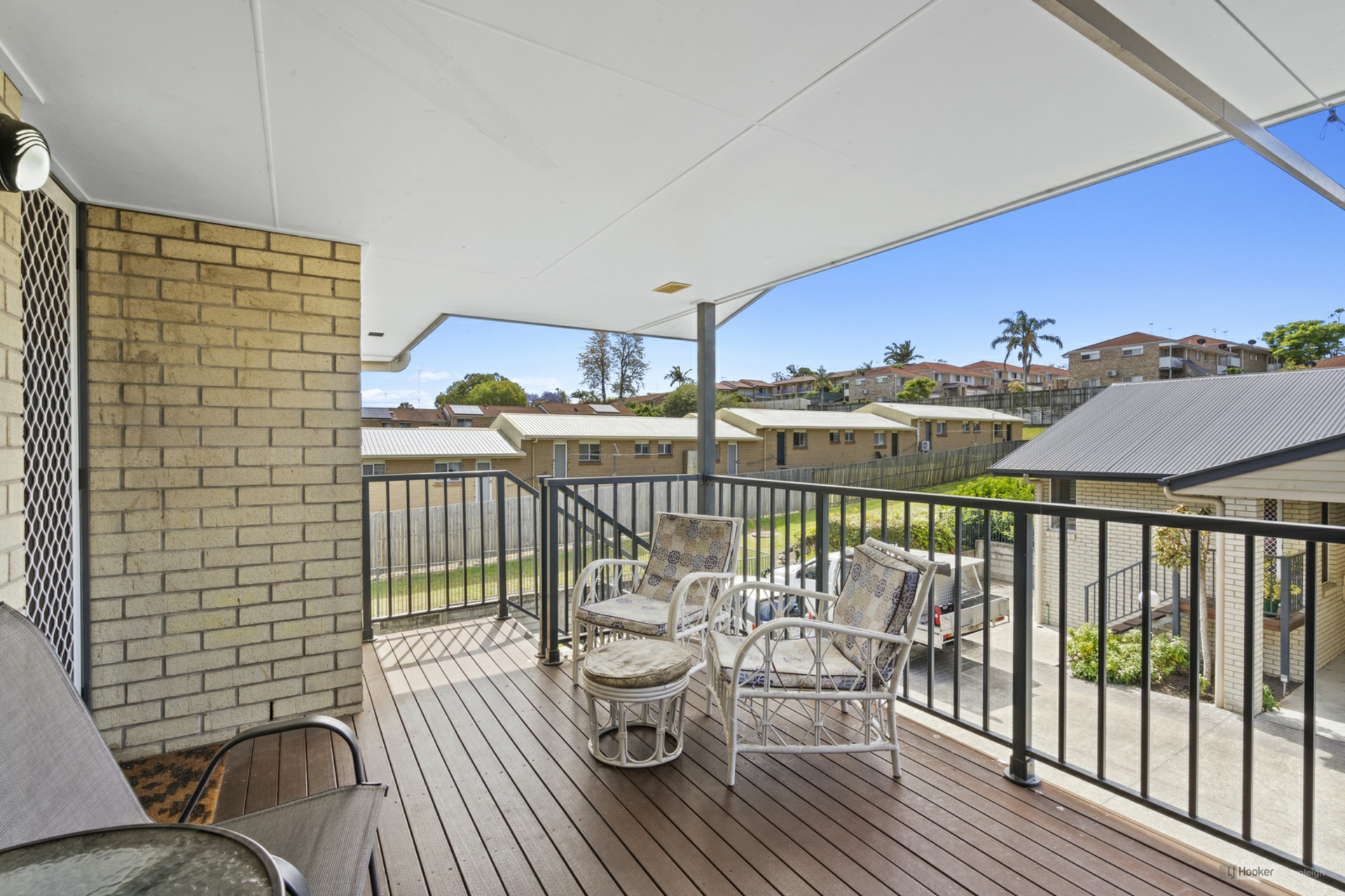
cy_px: 448
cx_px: 672
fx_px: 598
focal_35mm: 16
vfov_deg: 73.7
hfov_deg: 96.7
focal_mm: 16
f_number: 16
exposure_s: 1/10
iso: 320
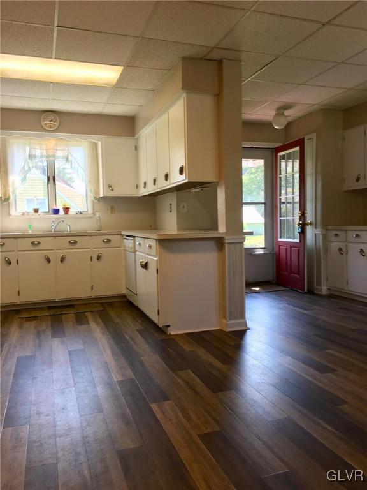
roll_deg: +0.2
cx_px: 184
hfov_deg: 48.2
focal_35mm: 29
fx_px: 410
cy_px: 245
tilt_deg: -4.6
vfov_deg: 61.7
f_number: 2.2
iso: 25
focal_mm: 4.15
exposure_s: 1/40
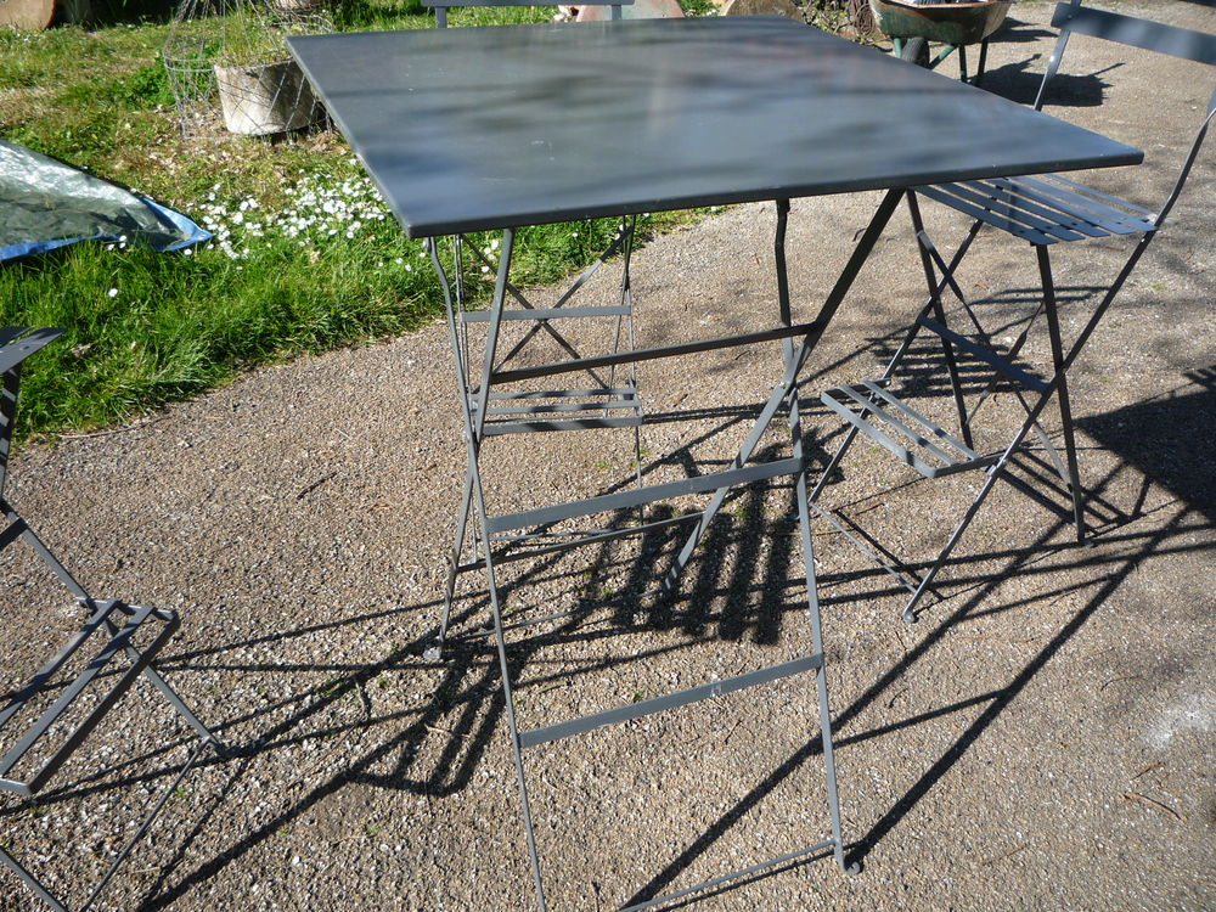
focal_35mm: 30
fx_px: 1054
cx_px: 608
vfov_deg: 46.8
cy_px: 456
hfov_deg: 60.0
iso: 100
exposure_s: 1/320
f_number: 4
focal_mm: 5.2
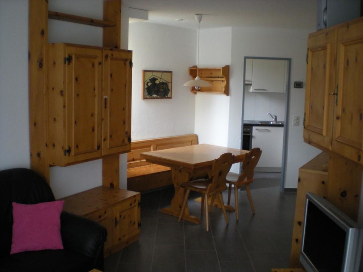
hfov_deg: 49.0
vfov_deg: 37.7
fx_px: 398
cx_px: 182
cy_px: 136
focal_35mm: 38
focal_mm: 6.3
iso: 200
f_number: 3.1
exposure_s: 1/24.4
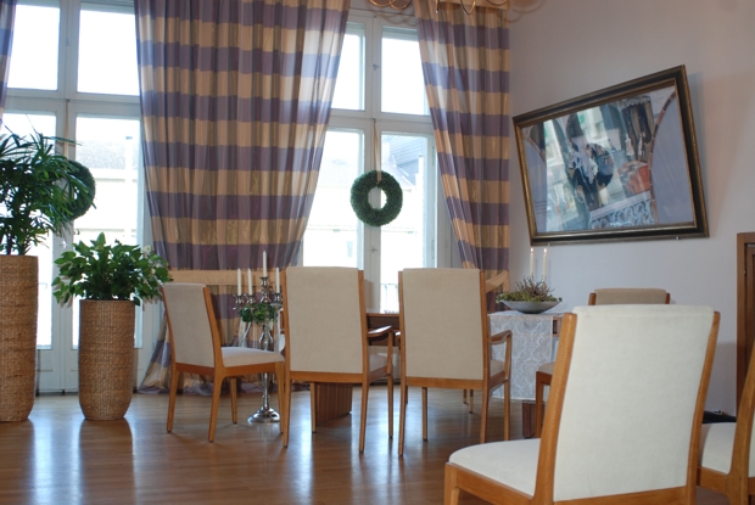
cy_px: 252
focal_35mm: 42
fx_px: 882
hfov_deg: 46.3
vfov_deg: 32.0
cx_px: 378
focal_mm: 28
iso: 140
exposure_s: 1/30
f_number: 3.8
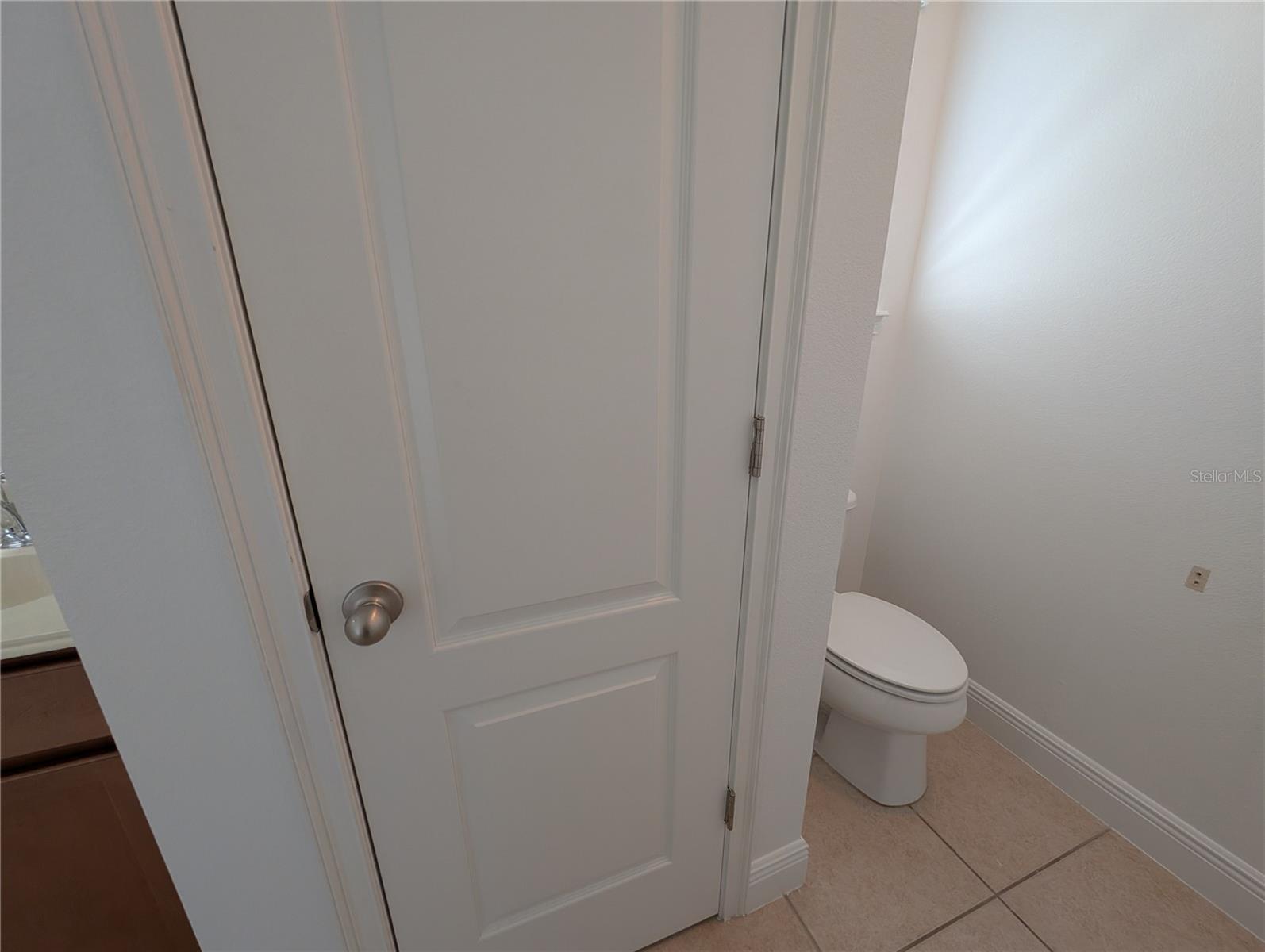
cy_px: 476
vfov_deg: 94.6
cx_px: 632
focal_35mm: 12
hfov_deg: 110.5
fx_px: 439
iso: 169
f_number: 1.95
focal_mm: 2.23
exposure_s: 1/120
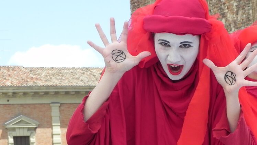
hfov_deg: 12.3
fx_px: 1193
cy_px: 83
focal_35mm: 175
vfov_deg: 6.9
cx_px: 171
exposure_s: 1/260
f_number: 5.6
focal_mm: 20.8
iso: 160
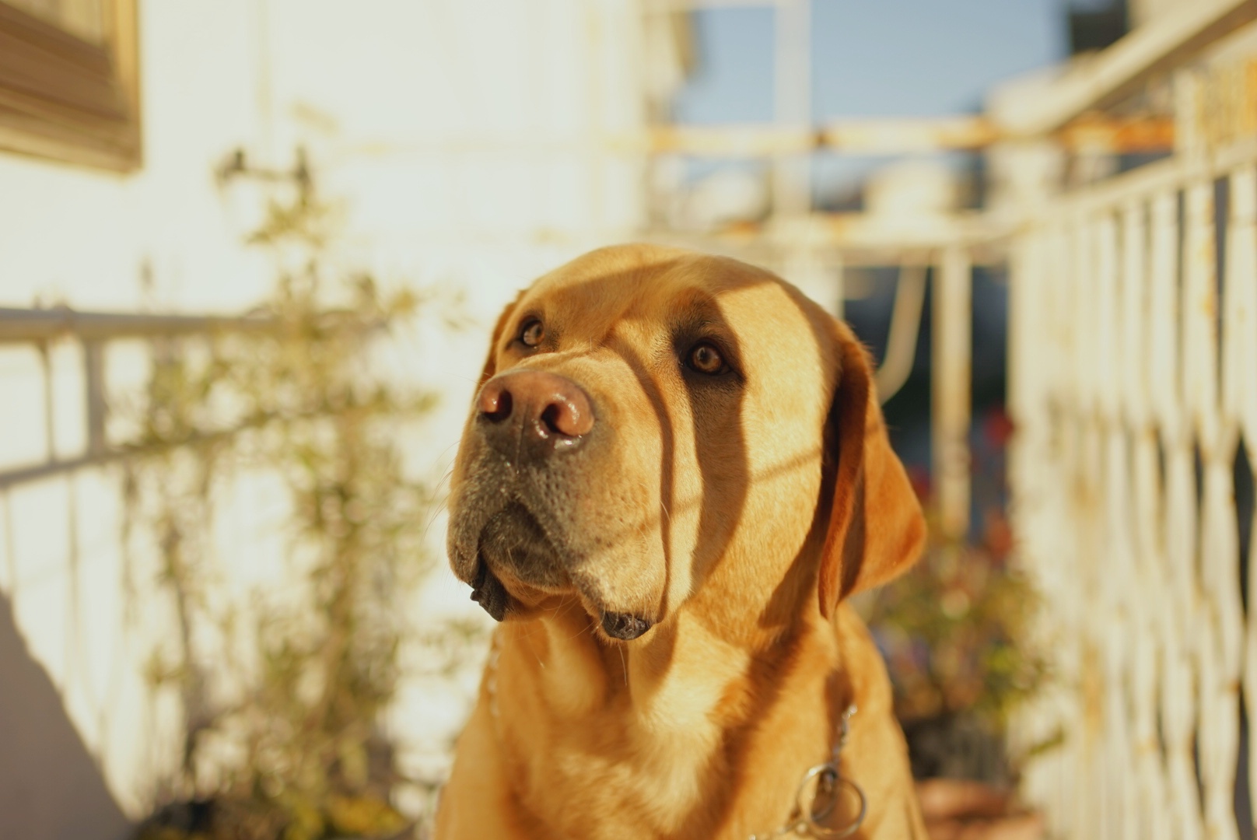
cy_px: 420
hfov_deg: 38.2
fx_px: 1817
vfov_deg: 26.0
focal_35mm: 52
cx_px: 628
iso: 100
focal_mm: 35
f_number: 1.8
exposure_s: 1/3000
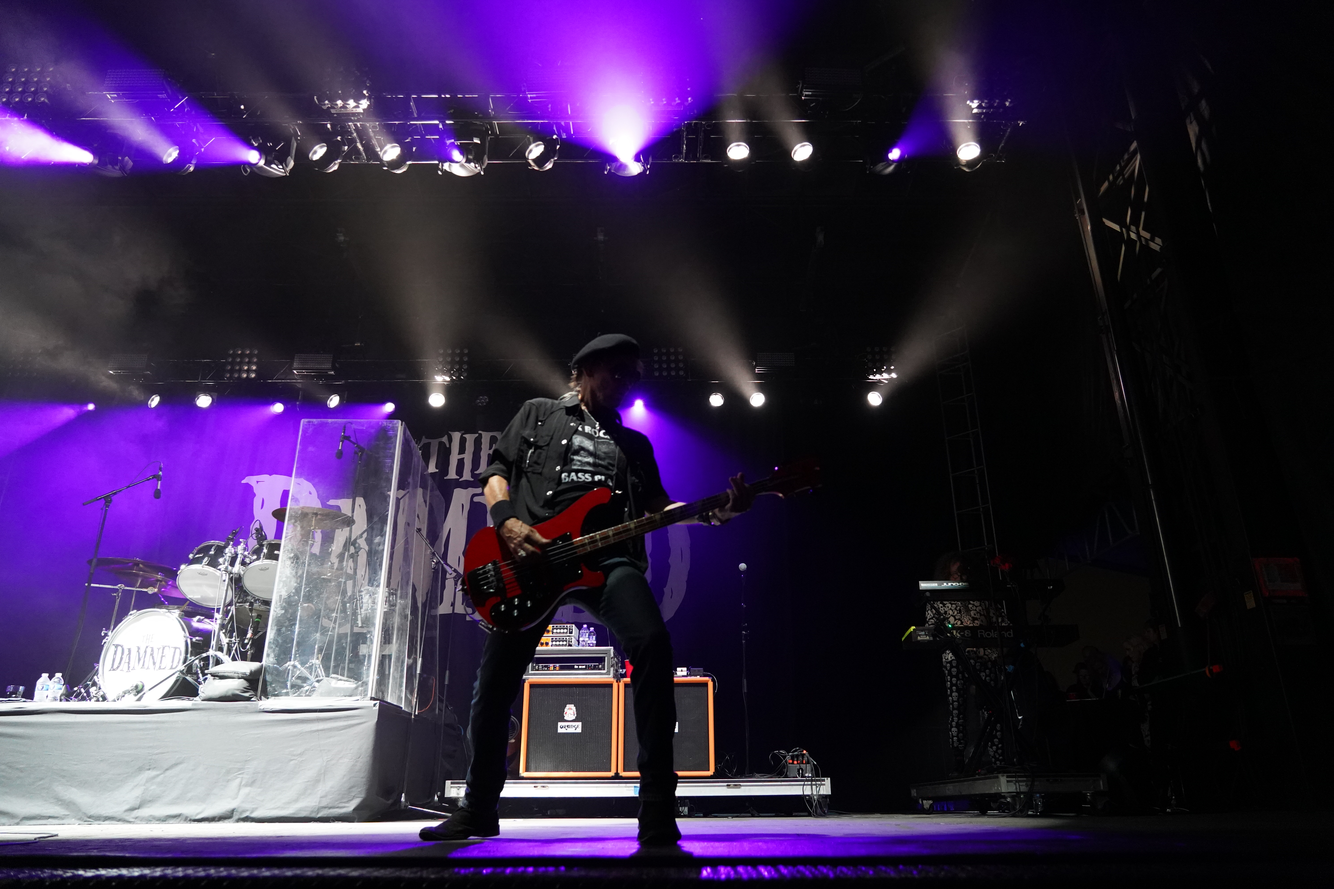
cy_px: 444
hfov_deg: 73.7
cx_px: 667
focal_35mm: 24
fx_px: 889
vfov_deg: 53.1
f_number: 4
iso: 6400
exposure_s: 1/160
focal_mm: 24
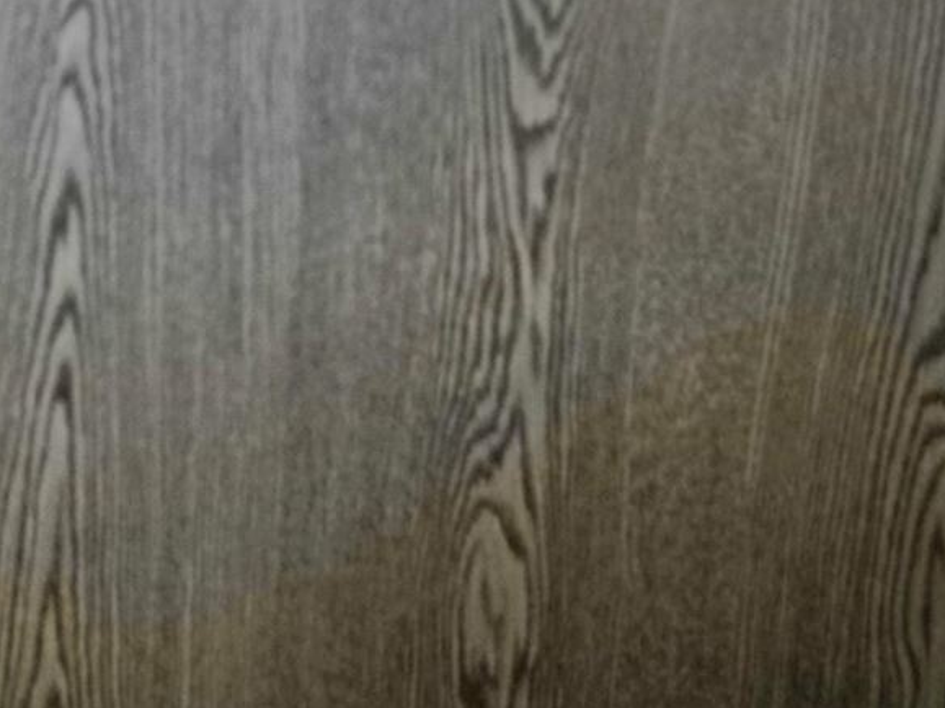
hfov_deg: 12.8
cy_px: -1139
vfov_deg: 10.1
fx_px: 3330
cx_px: -1244
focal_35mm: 122
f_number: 1.8
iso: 125
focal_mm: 5.4
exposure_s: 1/120
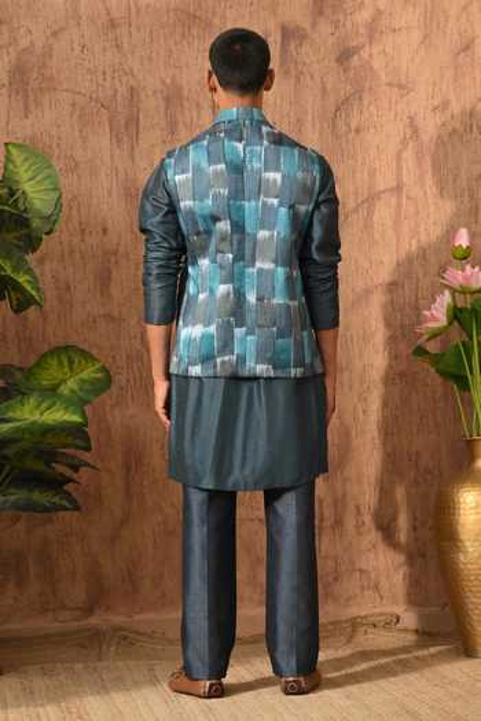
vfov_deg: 27.7
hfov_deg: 18.7
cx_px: 240
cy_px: 360
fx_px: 1463
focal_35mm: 73
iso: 250
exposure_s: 1/100
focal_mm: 73
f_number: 8
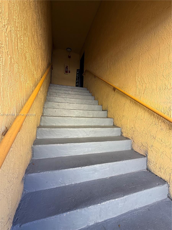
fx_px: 93
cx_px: 86
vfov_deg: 102.1
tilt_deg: -0.5
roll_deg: -2.3
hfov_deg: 85.7
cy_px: 115
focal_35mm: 14
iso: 100
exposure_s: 1/121
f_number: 2.2
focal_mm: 2.22
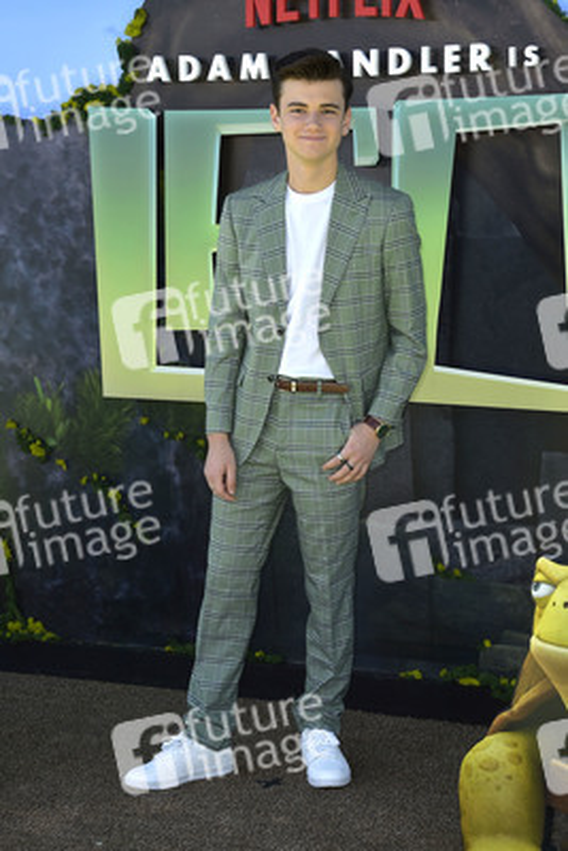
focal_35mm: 70
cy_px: 426
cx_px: 284
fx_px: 1655
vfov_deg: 28.8
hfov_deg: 19.5
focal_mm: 70
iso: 125
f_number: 7.1
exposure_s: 1/250
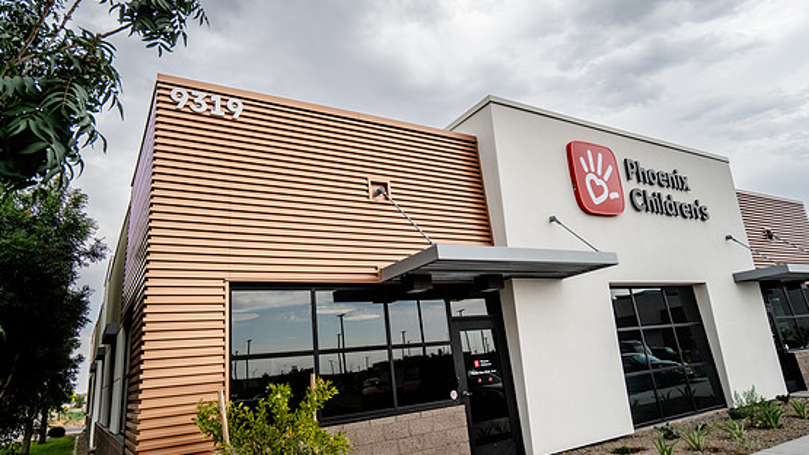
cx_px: 392
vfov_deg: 49.4
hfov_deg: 78.7
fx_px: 493
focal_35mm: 23
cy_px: 206
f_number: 4
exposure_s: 1/640
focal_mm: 21
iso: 125
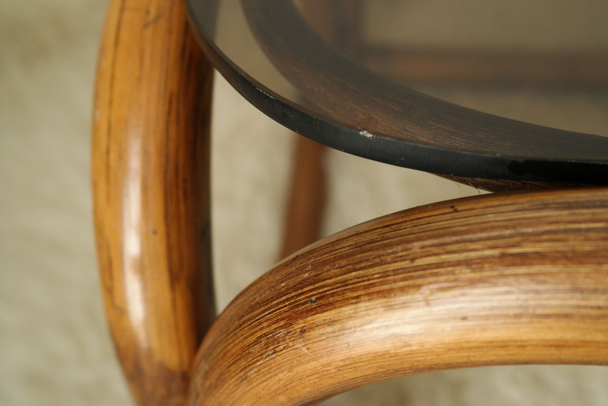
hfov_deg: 42.7
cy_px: 203
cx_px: 304
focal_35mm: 46
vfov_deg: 29.2
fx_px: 777
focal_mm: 30
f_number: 5.6
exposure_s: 1/25
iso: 800
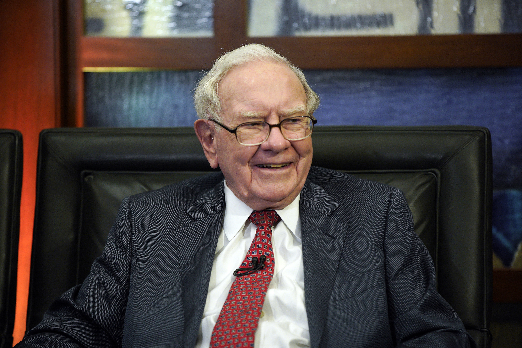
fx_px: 2900
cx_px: 261
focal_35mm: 200
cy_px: 174
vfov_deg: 6.9
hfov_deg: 10.3
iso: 1600
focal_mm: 200
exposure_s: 1/400
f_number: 2.8
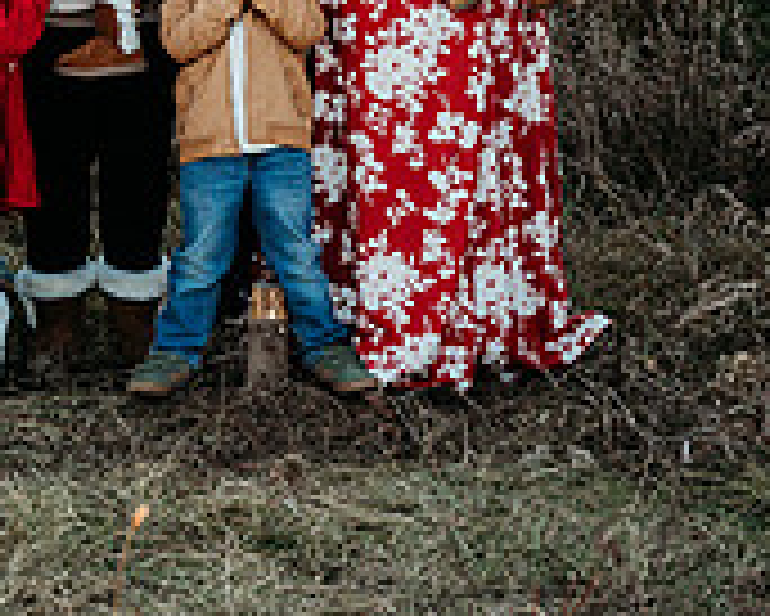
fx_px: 2759
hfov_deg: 15.4
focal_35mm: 121
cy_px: -108
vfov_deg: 12.5
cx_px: -99
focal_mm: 38
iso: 400
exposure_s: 1/640
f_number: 4
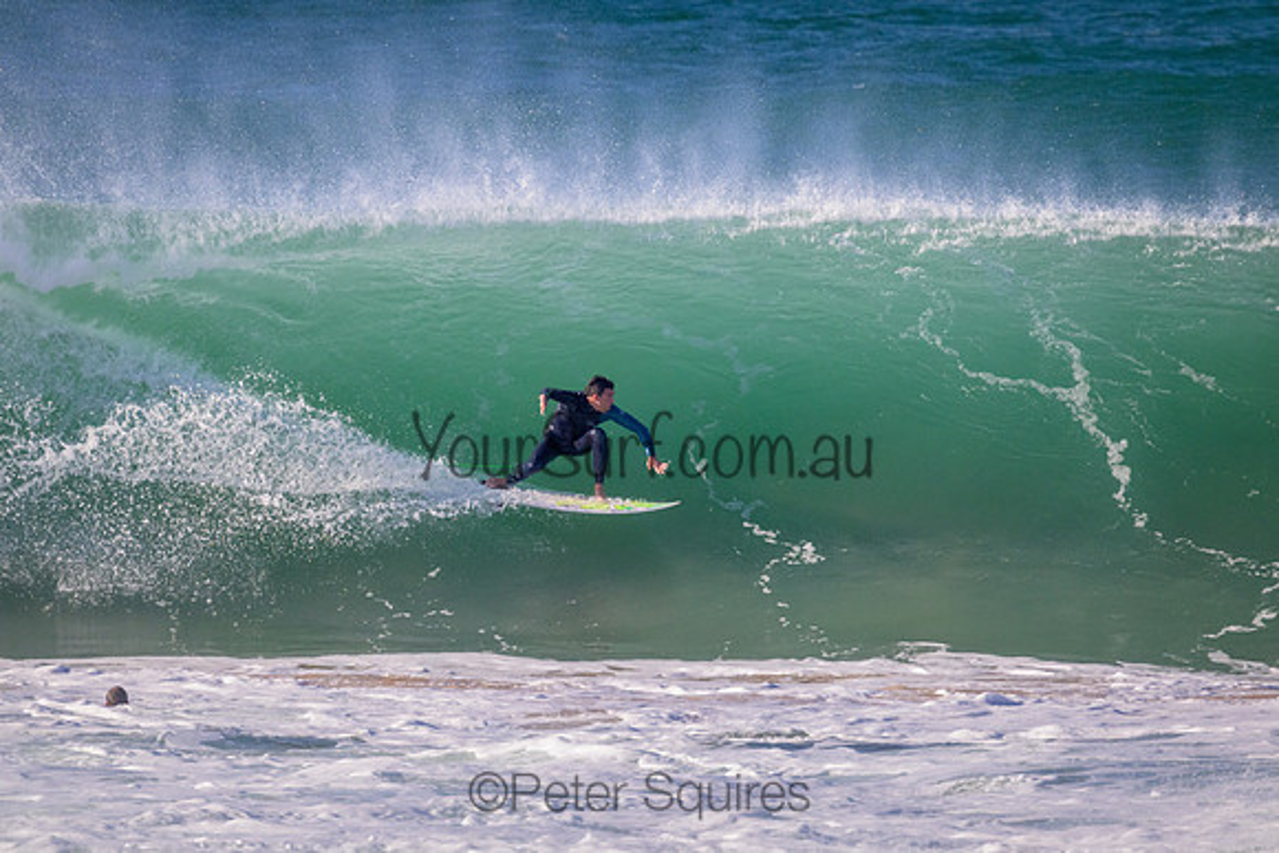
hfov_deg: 2.6
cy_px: 426
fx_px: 28428
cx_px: 640
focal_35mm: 800
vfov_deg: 1.7
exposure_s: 1/2000
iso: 2000
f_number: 11
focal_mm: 800
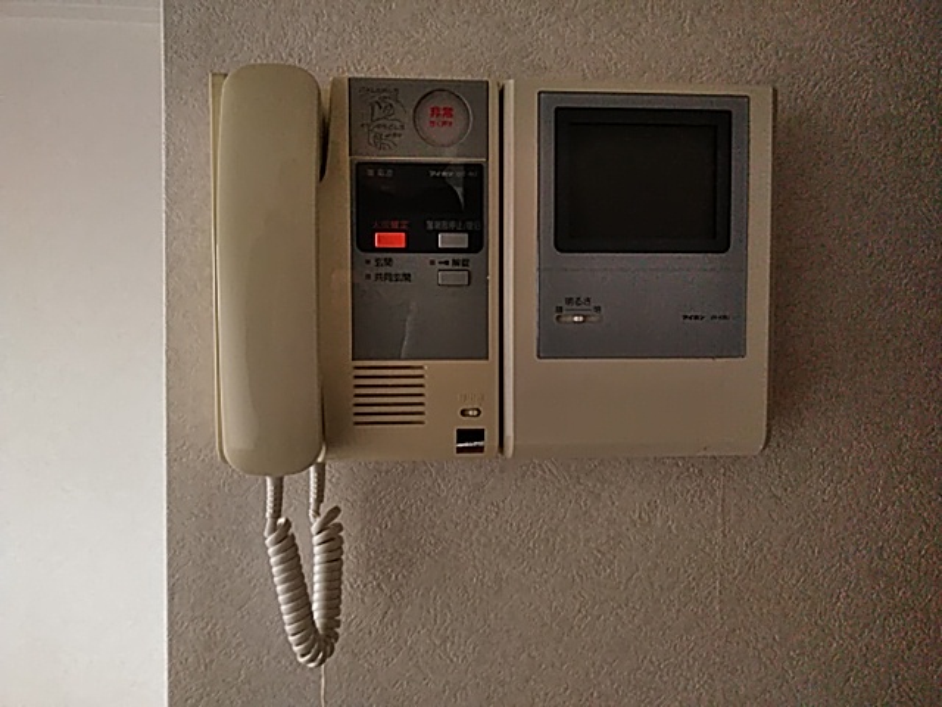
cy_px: 354
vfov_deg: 51.4
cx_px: 471
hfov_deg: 65.3
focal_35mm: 27
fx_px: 735
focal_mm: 3.46
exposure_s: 1/30
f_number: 2.2
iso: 378
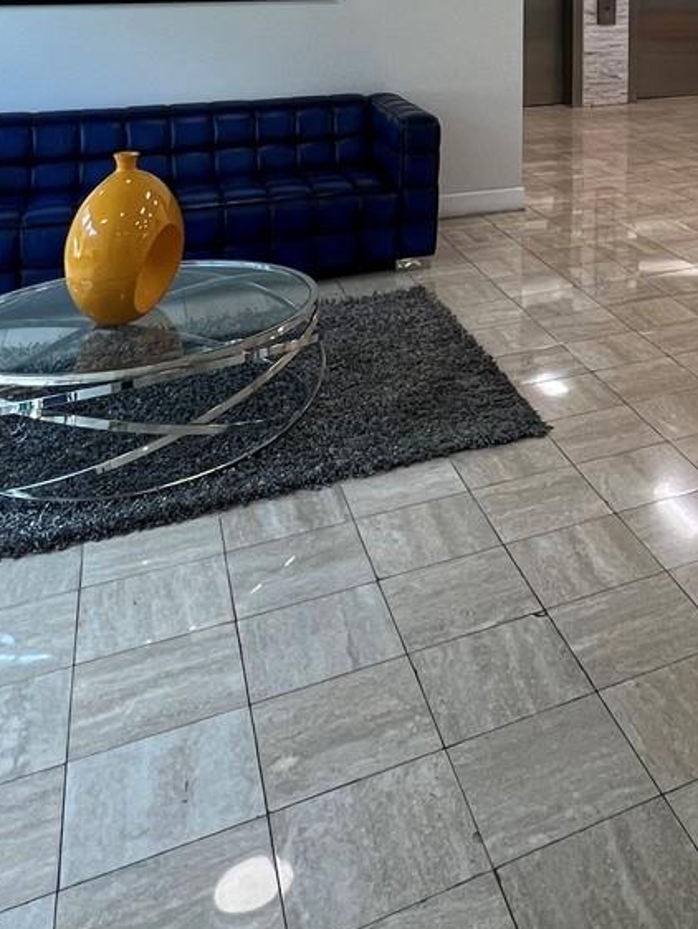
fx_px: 994
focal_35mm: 37
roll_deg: +0.9
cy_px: -41
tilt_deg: -0.3
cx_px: 743
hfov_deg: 34.2
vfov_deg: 41.9
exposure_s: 1/120
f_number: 1.8
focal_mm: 1.57
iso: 125
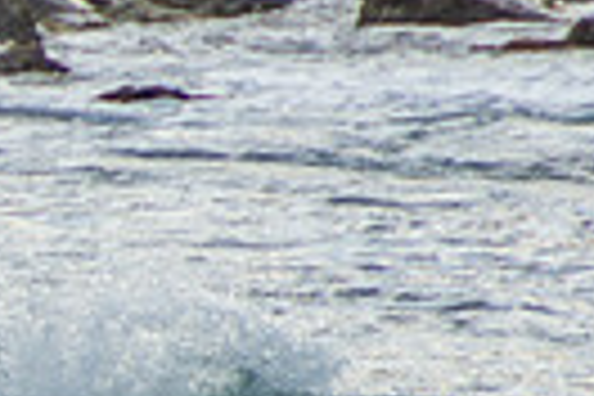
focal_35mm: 2646
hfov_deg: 0.8
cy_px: 430
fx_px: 43656
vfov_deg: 0.5
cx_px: -558
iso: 110
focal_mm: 400
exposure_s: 1/640
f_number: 5.6
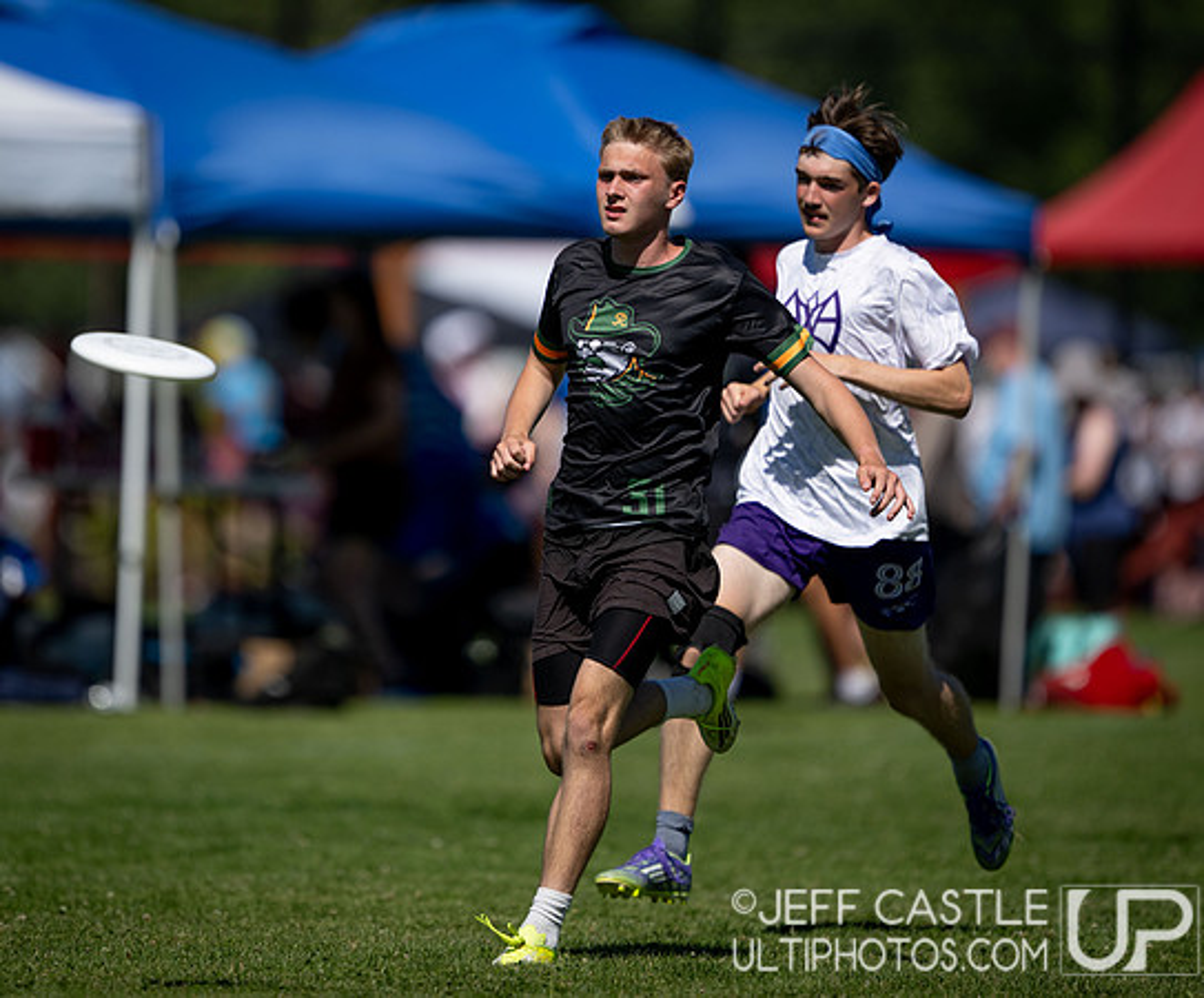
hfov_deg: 3.2
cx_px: 546
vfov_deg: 2.6
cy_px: 367
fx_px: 21672
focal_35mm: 600
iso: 64
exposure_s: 1/3200
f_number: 2.8
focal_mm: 400
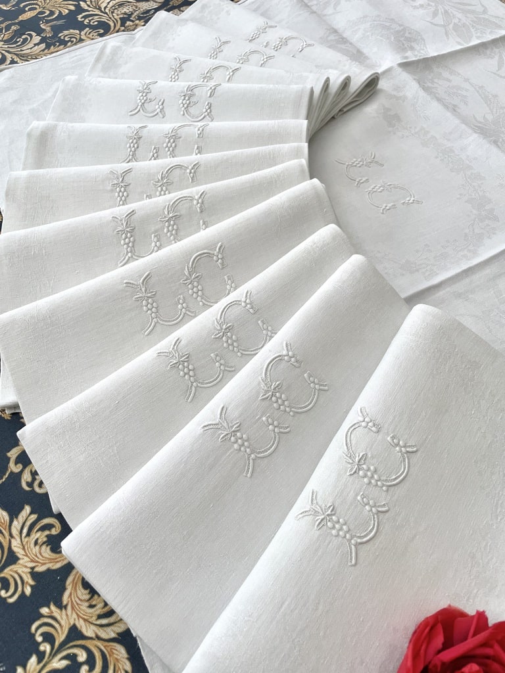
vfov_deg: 67.3
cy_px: 336
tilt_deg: -56.1
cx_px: 252
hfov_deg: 53.1
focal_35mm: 26
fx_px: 506
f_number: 1.6
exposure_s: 1/121
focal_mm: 4.2
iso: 100
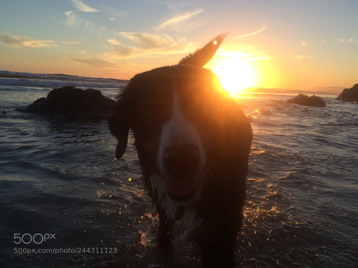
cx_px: 179
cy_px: 134
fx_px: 300
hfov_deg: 61.7
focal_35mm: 29
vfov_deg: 48.2
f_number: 2.2
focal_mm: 4.15
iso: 32
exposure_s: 1/1053
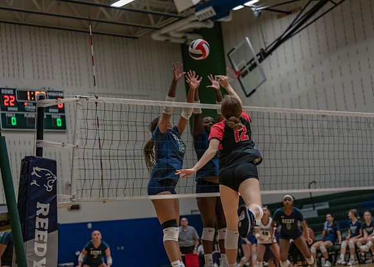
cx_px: 187
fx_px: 779
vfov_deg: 19.4
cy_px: 134
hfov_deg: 27.0
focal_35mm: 73
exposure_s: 1/1000
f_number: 2.8
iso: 2500
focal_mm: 70
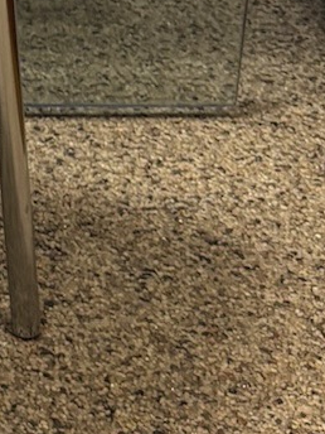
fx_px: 1940
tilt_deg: -15.7
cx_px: -451
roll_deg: -1.6
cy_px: -120
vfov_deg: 12.4
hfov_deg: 8.7
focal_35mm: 155
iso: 125
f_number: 1.6
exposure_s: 1/50
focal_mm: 5.96
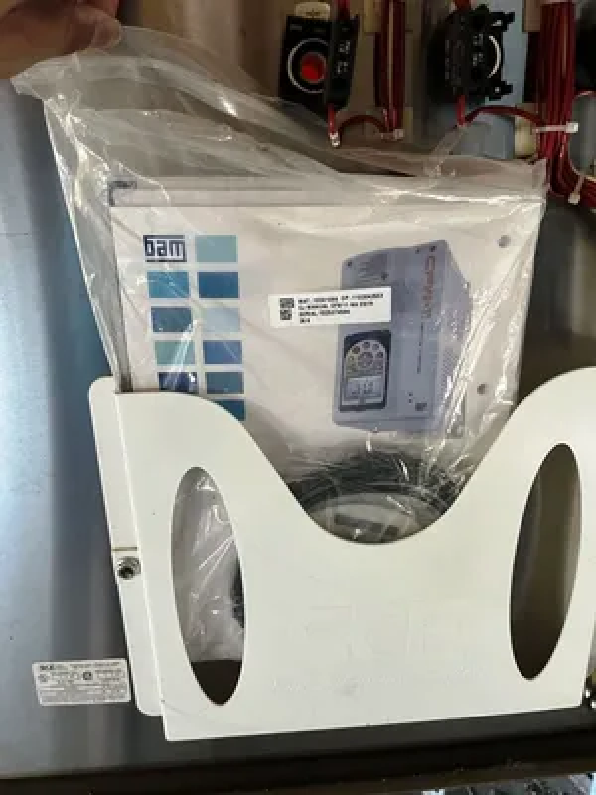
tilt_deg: -23.2
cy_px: 398
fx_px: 597
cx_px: 298
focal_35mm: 26
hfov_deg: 53.1
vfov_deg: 67.3
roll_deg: +0.9
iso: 500
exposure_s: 1/60
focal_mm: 5.1
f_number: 1.6
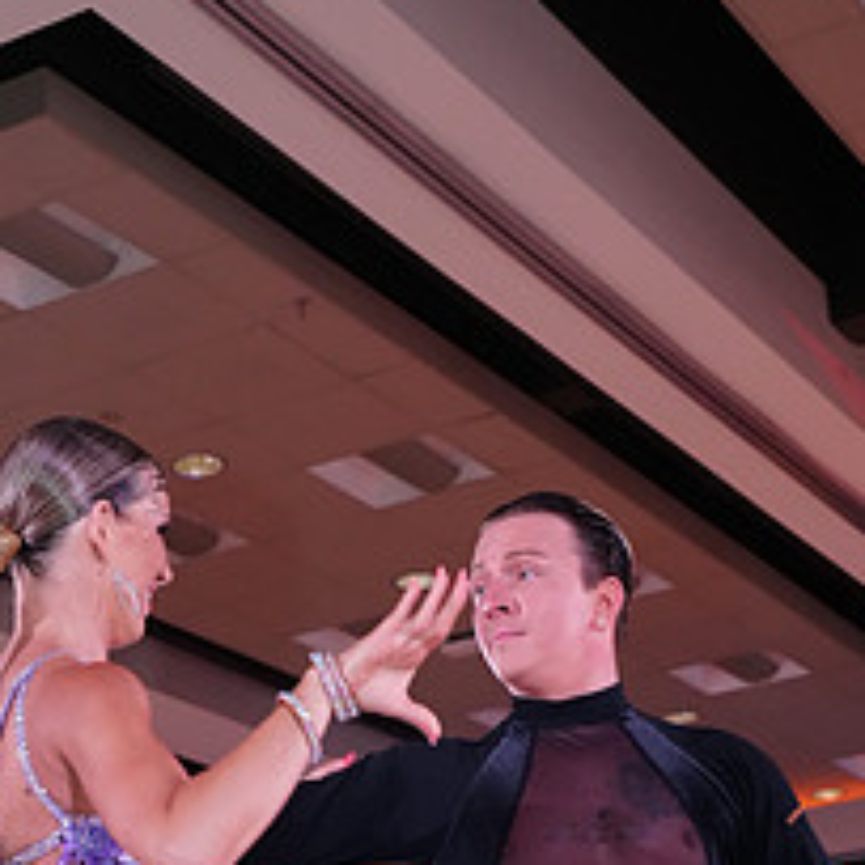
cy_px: 1132
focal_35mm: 82
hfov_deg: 21.0
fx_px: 2318
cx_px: 244
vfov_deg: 19.5
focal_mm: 34
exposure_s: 1/250
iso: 3200
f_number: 5
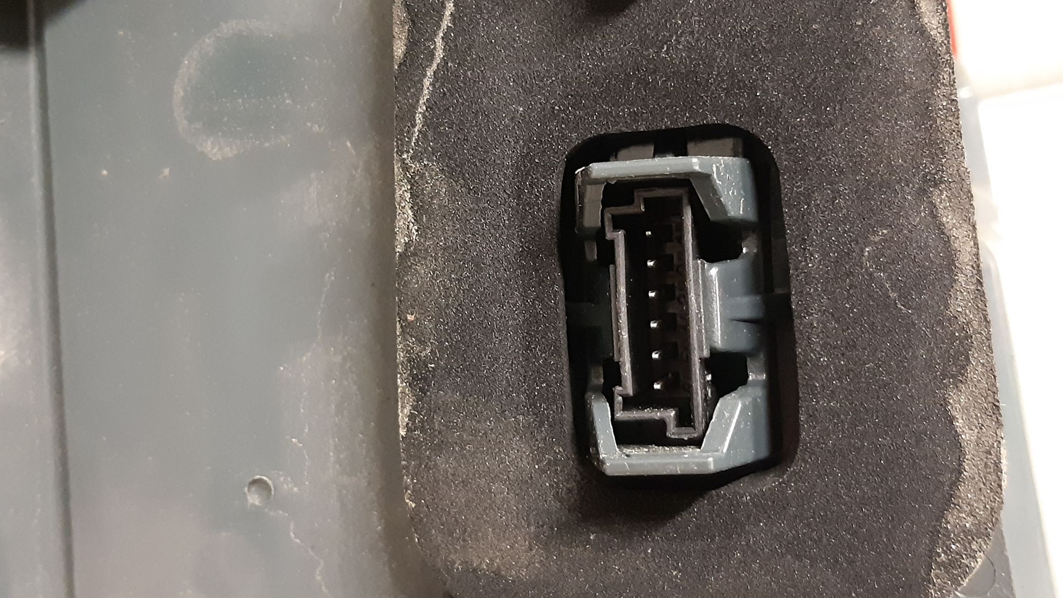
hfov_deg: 64.3
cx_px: 536
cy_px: 290
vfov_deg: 38.9
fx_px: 846
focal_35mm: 30
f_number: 1.7
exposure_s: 1/25
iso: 500
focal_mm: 3.93
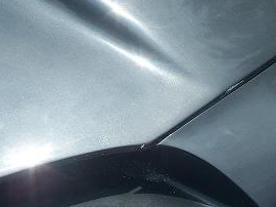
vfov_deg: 13.1
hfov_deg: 17.3
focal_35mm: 112
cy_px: 6
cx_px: 29
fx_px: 892
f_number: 5.6
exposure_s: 1/500
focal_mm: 7.8
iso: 64
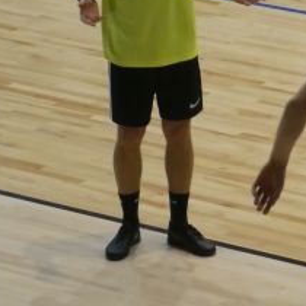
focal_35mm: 302
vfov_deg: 5.8
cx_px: 561
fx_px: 3020
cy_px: 86
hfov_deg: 5.7
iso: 2500
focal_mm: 39
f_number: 5.6
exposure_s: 1/100
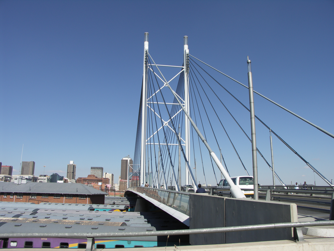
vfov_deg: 49.7
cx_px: 167
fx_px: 270
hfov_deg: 63.4
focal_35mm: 28
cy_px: 126
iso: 50
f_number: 6.3
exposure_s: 1/320
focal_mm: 7.2
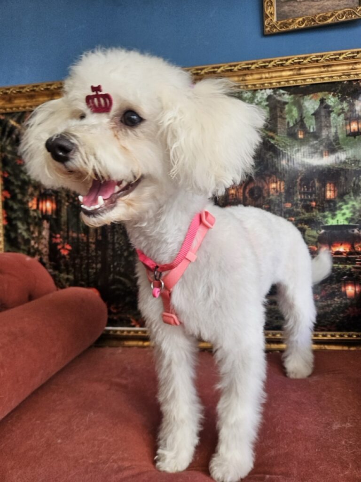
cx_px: 180
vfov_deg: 73.9
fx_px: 320
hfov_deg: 58.9
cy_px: 241
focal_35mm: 23
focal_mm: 5.4
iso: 40
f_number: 1.8
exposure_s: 1/180
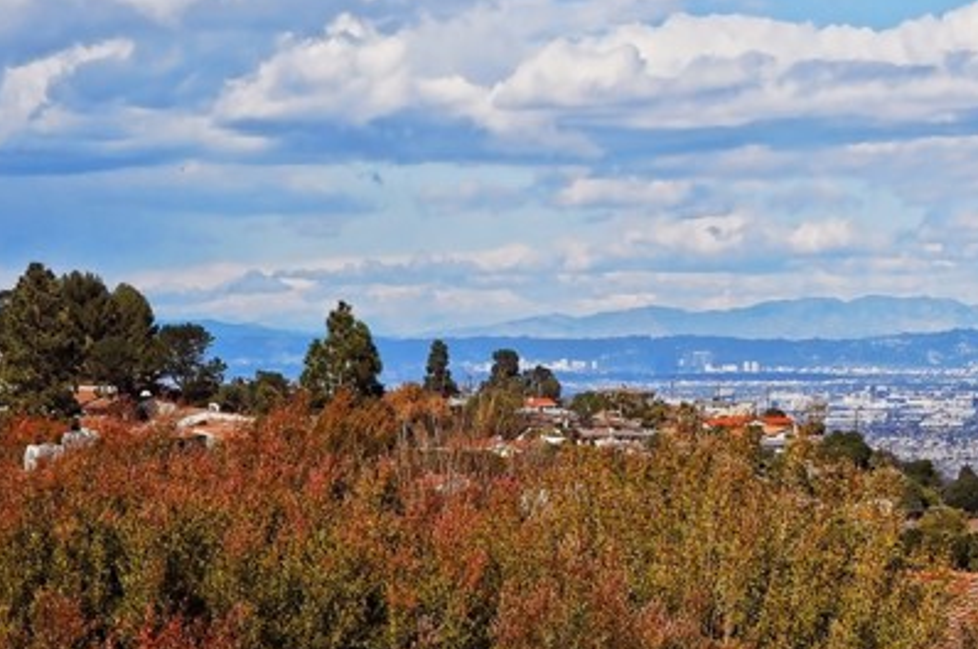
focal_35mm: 133
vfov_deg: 10.3
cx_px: 735
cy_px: 215
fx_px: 3602
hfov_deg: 15.4
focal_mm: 55
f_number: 14
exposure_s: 1/800
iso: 200
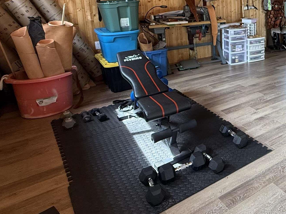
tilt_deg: -9.6
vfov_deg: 40.7
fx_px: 273
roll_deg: -0.2
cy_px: 35
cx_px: 279
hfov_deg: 47.1
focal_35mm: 33
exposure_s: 1/99
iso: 250
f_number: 2.2
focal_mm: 2.22
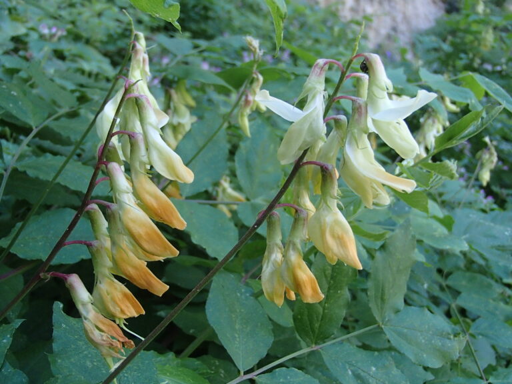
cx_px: 256
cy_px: 192
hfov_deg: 50.1
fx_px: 547
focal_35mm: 37
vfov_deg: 38.7
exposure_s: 1/160
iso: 400
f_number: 4.7
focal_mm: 6.64
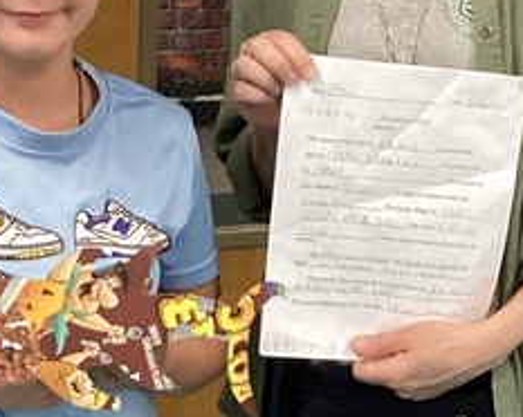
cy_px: 421
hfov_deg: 14.5
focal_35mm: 133
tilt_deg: -20.7
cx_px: 256
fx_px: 2057
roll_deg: -1.2
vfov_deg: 11.5
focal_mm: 3.3
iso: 320
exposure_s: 1/60
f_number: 2.4
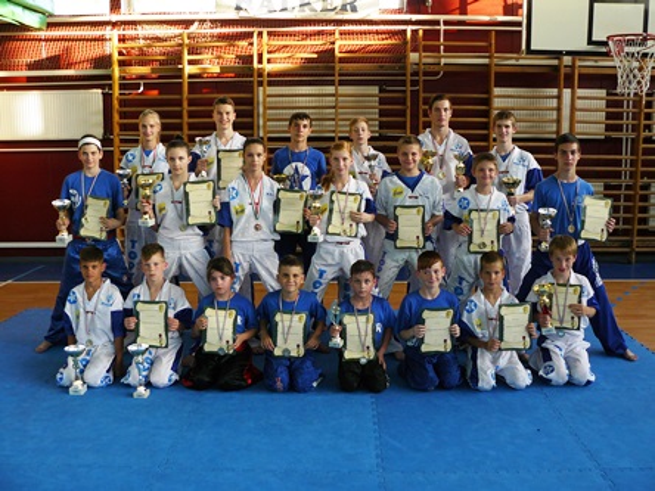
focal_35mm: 36
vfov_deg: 39.7
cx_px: 328
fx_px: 681
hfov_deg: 51.4
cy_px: 246
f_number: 2.8
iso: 100
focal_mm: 6
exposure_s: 1/40
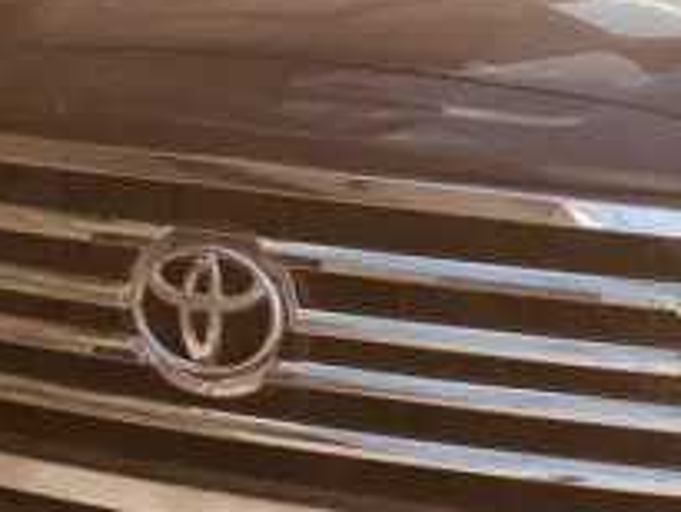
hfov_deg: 13.6
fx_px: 2756
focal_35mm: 140
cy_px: 672
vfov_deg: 10.4
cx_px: 894
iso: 20
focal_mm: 4
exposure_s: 1/1715
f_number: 1.8
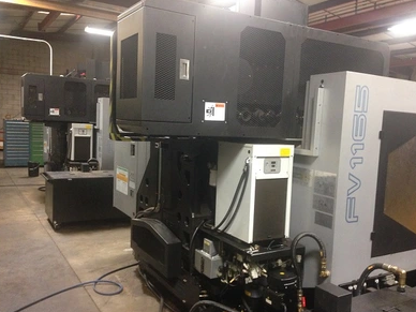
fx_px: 409
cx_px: 207
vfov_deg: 41.8
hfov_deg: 54.0
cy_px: 159
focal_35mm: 34
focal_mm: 4.12
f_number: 2.4
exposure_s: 1/20
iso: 250
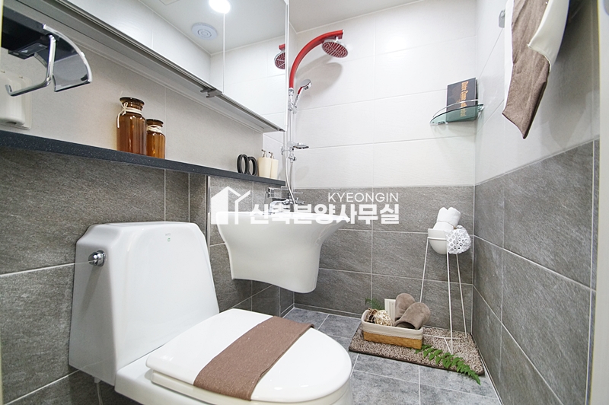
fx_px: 254
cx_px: 304
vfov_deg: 77.2
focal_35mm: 15
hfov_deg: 100.4
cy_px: 202
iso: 800
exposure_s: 1/40
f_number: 4
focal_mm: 10
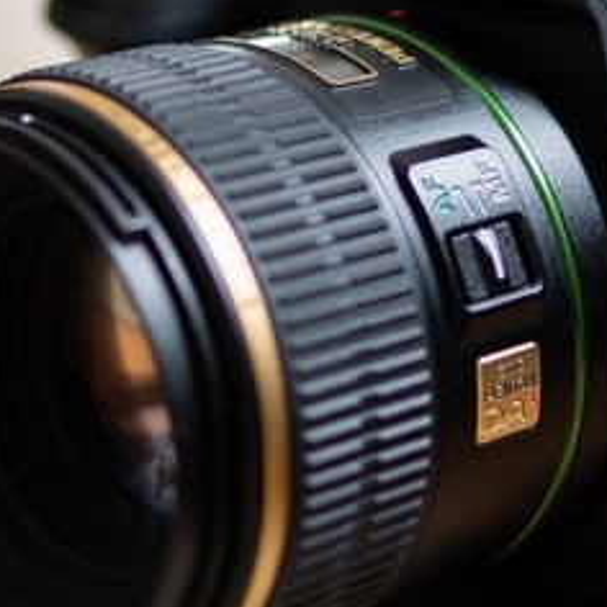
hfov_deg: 13.0
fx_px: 2658
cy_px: 156
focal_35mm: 134
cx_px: 419
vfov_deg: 13.0
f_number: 2.5
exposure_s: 1/50
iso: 400
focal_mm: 31
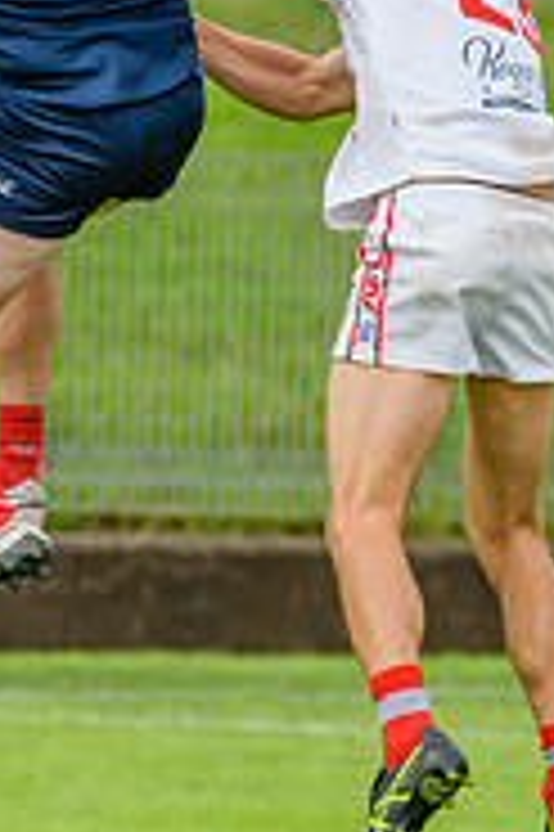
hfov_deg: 0.8
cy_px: 314
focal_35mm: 1664
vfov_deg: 1.2
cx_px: 200
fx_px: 38480
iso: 800
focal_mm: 420
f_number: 7.1
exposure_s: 1/1600
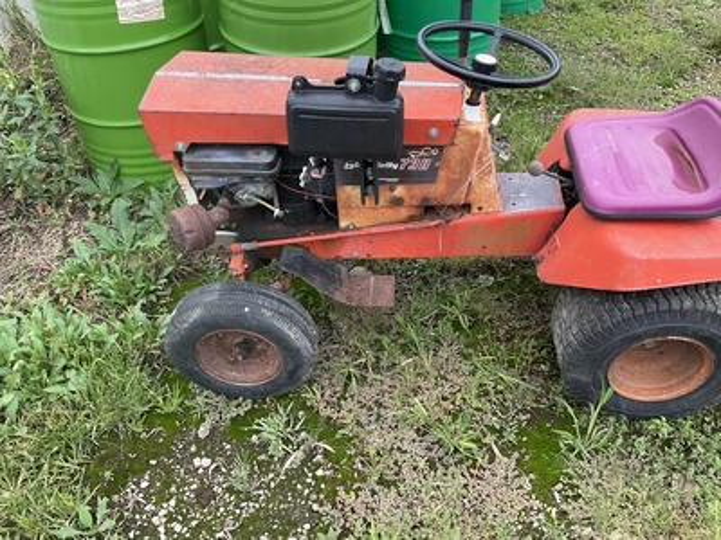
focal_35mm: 29
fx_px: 604
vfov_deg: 48.2
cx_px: 360
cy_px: 270
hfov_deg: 61.7
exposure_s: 1/123
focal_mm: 3
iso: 16
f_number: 1.8
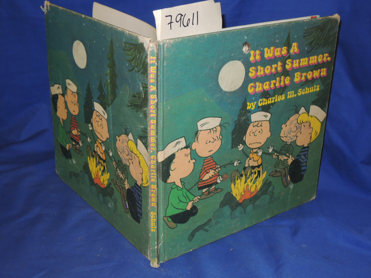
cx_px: 186
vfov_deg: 29.1
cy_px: 139
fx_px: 536
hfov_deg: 38.2
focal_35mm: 50
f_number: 3.7
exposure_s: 1/50
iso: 200
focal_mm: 9
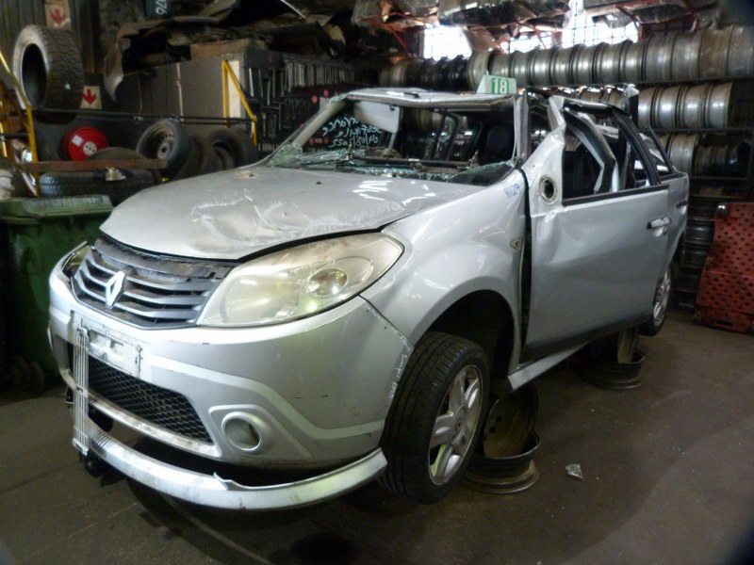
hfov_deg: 69.4
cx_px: 377
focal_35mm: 25
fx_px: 545
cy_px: 282
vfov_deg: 54.9
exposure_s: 1/13
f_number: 2.8
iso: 400
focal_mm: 4.5
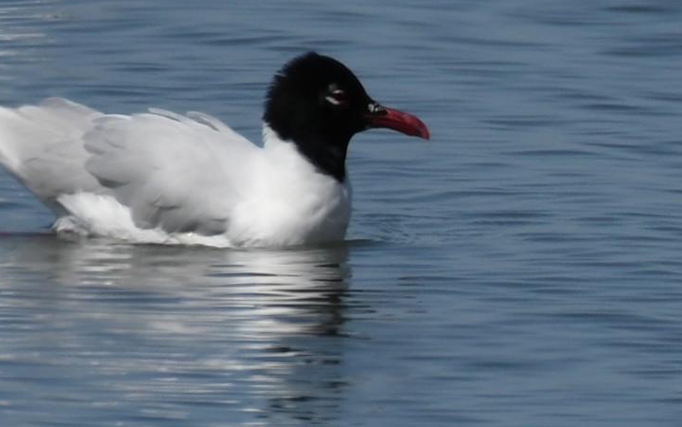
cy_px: 156
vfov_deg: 1.2
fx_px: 20560
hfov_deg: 1.9
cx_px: 308
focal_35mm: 1106
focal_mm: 500
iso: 200
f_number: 7.1
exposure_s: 1/1600
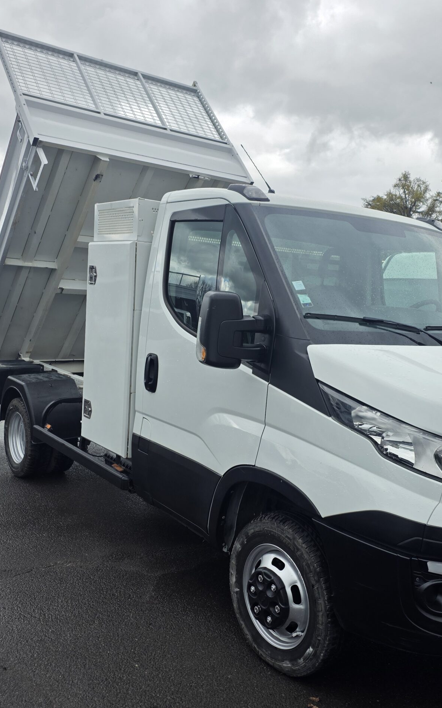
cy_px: 358
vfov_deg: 58.1
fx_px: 636
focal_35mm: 33
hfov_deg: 38.2
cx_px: 261
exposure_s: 1/2503
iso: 80
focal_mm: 6.25
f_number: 1.7
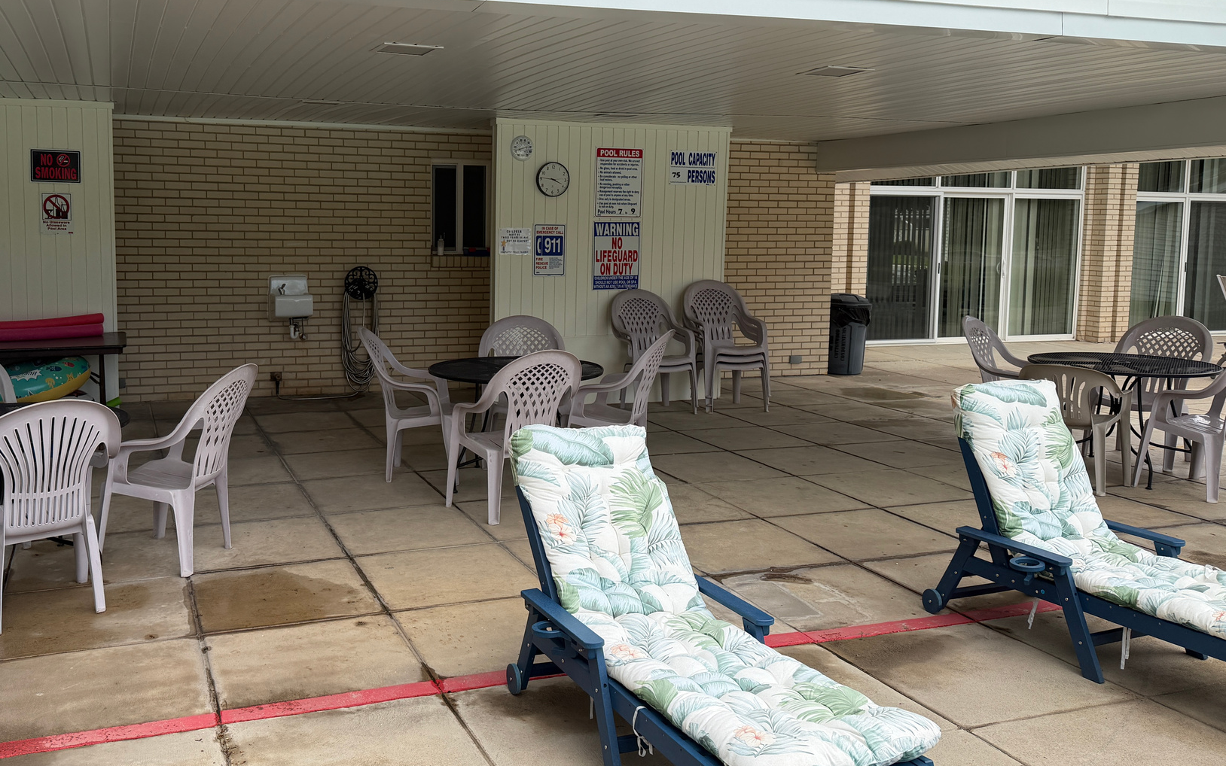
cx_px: 464
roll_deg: -0.5
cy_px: 316
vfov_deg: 39.3
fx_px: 1069
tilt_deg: -5.8
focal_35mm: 32
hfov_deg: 58.9
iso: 80
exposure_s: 1/1337
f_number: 1.78
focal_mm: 6.76
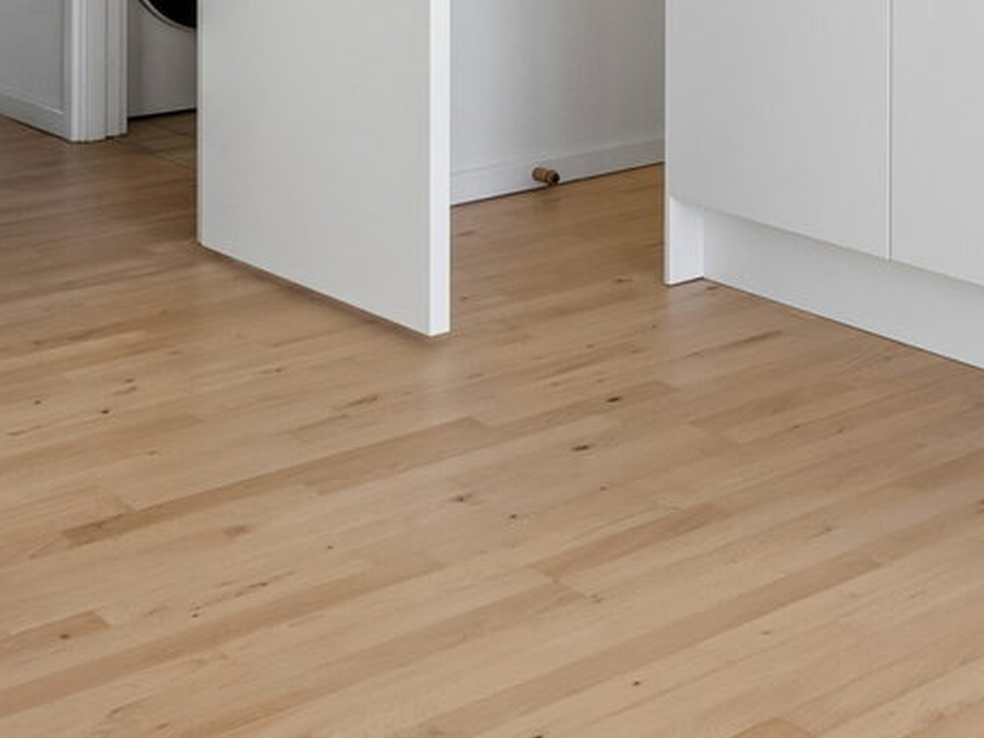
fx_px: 2152
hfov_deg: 24.9
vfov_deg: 17.9
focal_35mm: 76
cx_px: 911
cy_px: -283
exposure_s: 1/15
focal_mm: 15
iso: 200
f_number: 8
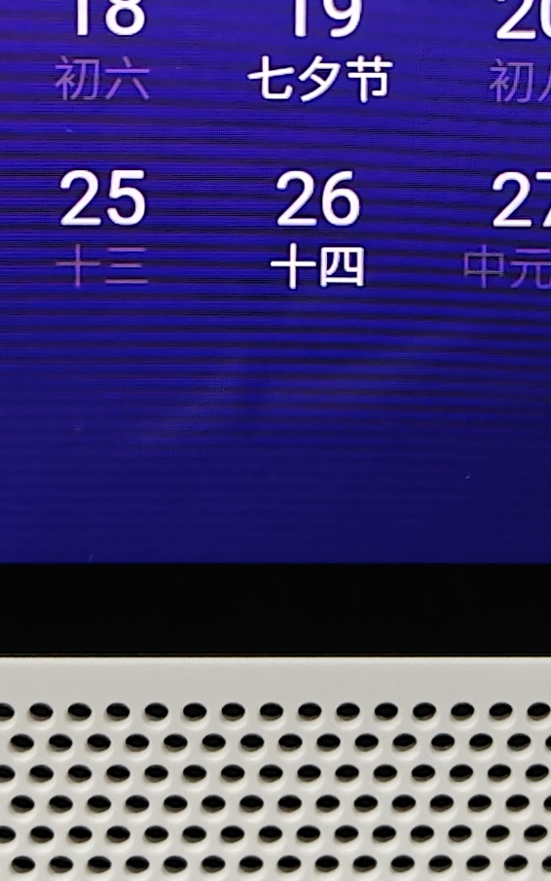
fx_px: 2764
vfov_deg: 17.2
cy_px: -218
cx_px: 415
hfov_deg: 11.4
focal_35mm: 115
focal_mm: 5.59
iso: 320
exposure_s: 1/96
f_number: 1.8
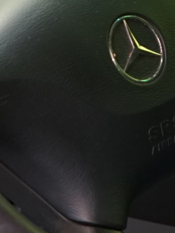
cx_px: 306
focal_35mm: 166
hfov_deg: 8.6
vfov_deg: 11.8
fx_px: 1119
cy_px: 31
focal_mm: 29
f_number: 4
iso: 1000
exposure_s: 1/20
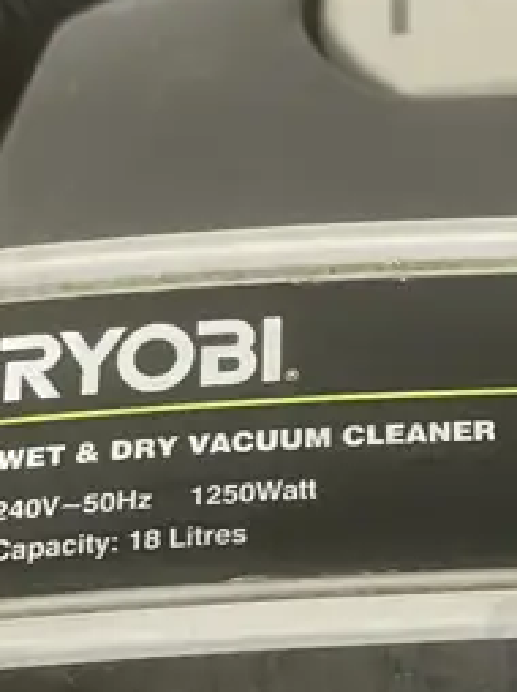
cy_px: 594
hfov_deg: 12.9
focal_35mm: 113
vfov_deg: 17.2
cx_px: 566
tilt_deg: -63.0
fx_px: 2254
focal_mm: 3.99
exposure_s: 1/50
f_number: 1.8
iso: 320
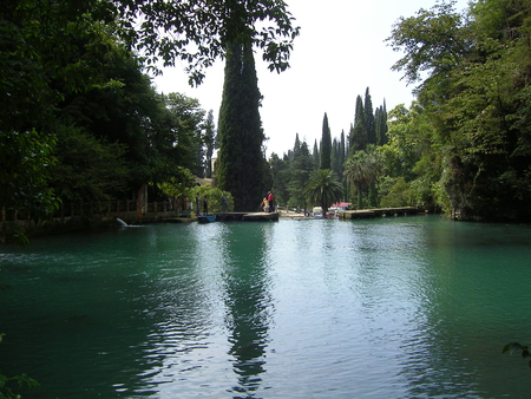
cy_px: 200
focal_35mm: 36
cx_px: 266
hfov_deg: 51.3
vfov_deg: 39.7
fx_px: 553
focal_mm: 5.6
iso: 71
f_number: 4.8
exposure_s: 1/322
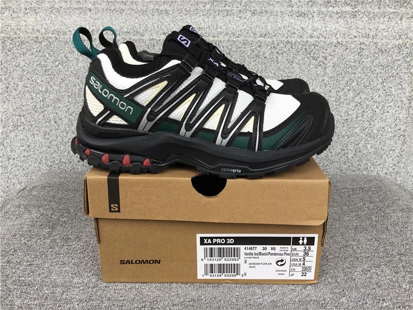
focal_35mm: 31
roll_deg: -0.3
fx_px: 370
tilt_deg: -18.3
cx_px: 206
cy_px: 155
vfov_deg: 45.4
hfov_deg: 58.4
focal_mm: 3.3
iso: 25
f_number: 2.4
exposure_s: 1/100
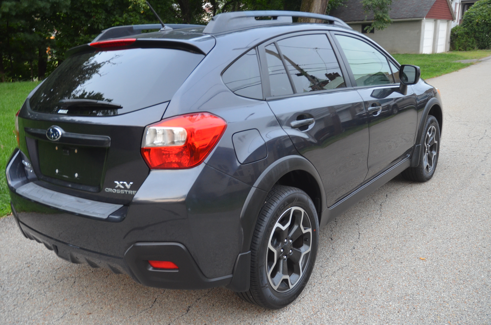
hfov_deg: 57.3
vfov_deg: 39.8
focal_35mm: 33
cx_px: 246
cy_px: 162
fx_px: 449
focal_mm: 22
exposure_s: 1/60
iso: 800
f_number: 4
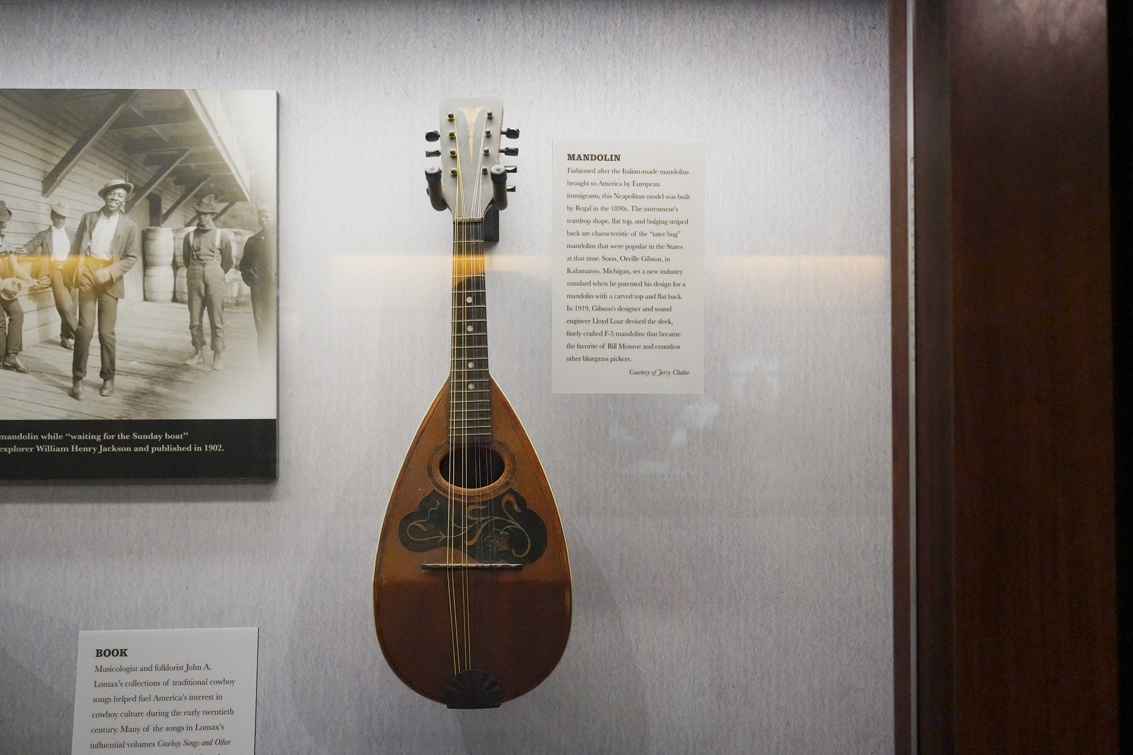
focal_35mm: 33
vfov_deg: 40.0
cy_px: 378
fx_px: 1039
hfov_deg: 57.2
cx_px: 566
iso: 10000
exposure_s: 1/100
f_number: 5.6
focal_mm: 33
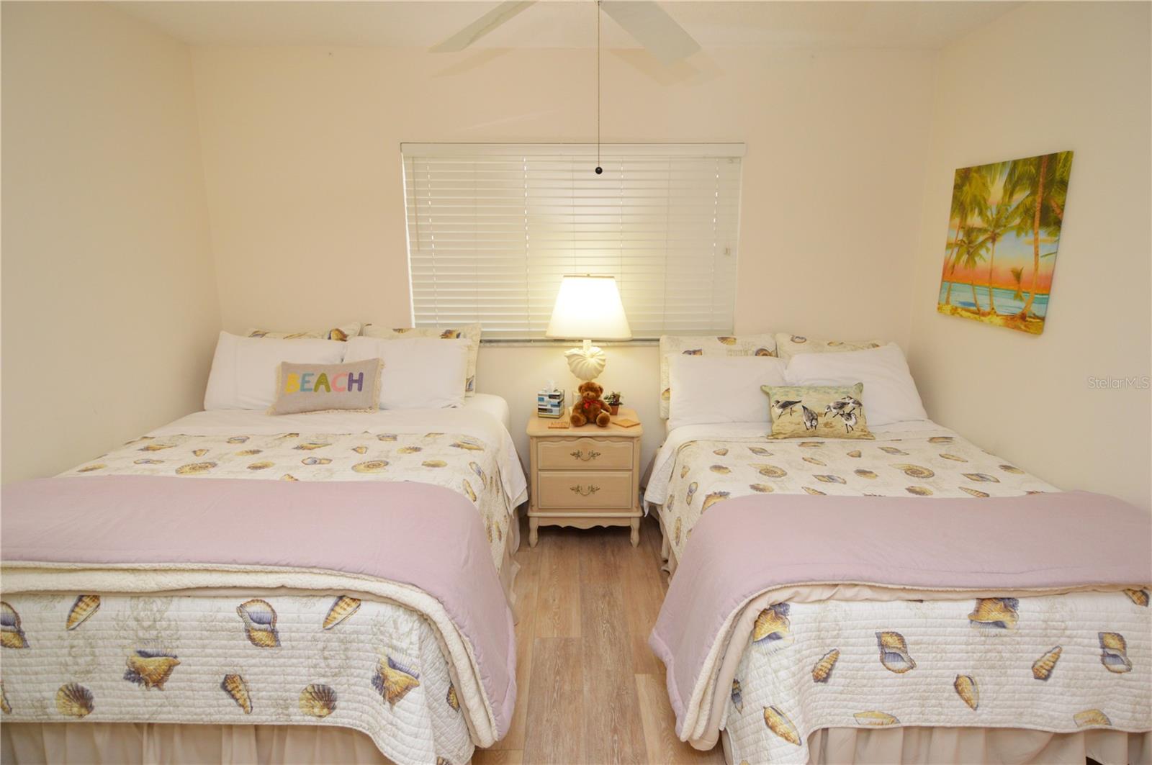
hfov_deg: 90.1
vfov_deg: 67.3
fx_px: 575
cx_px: 576
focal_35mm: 18
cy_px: 382
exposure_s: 1/60
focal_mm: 12
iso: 500
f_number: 4
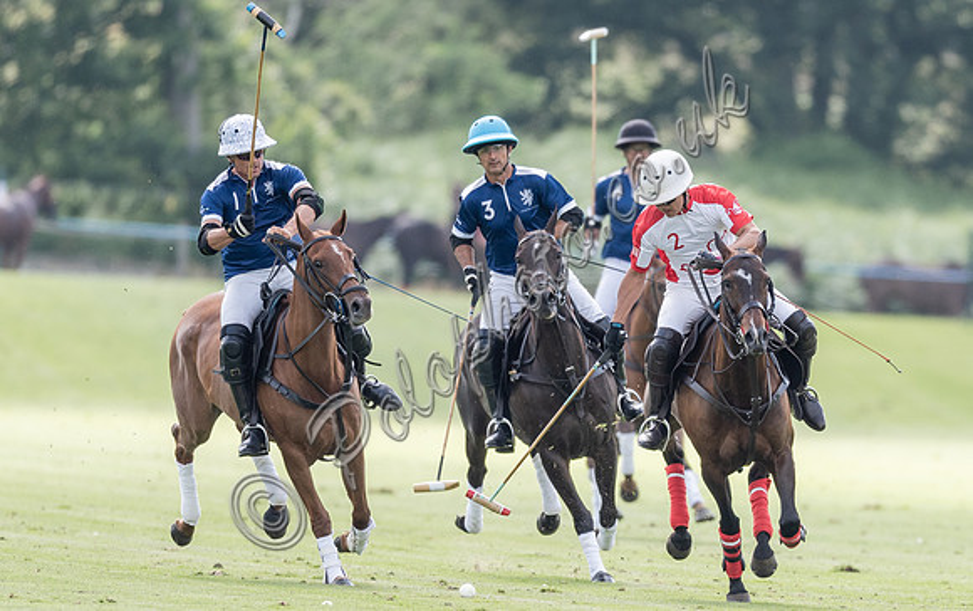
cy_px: 401
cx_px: 648
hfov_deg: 2.2
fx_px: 24951
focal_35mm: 940
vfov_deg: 1.4
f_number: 4
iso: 400
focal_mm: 500
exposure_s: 1/2000
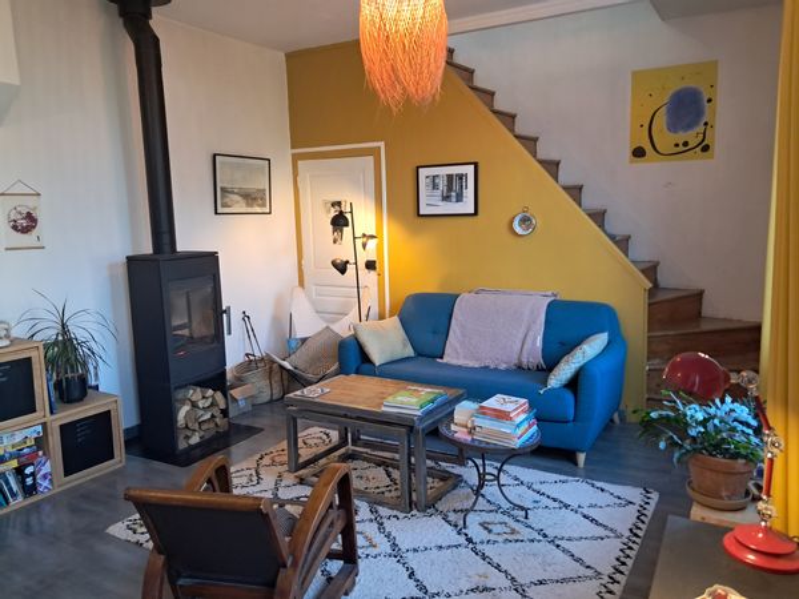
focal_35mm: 27
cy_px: 300
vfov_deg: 51.4
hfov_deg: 65.3
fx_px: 623
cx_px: 400
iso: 500
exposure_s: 1/50
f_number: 1.8
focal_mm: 4
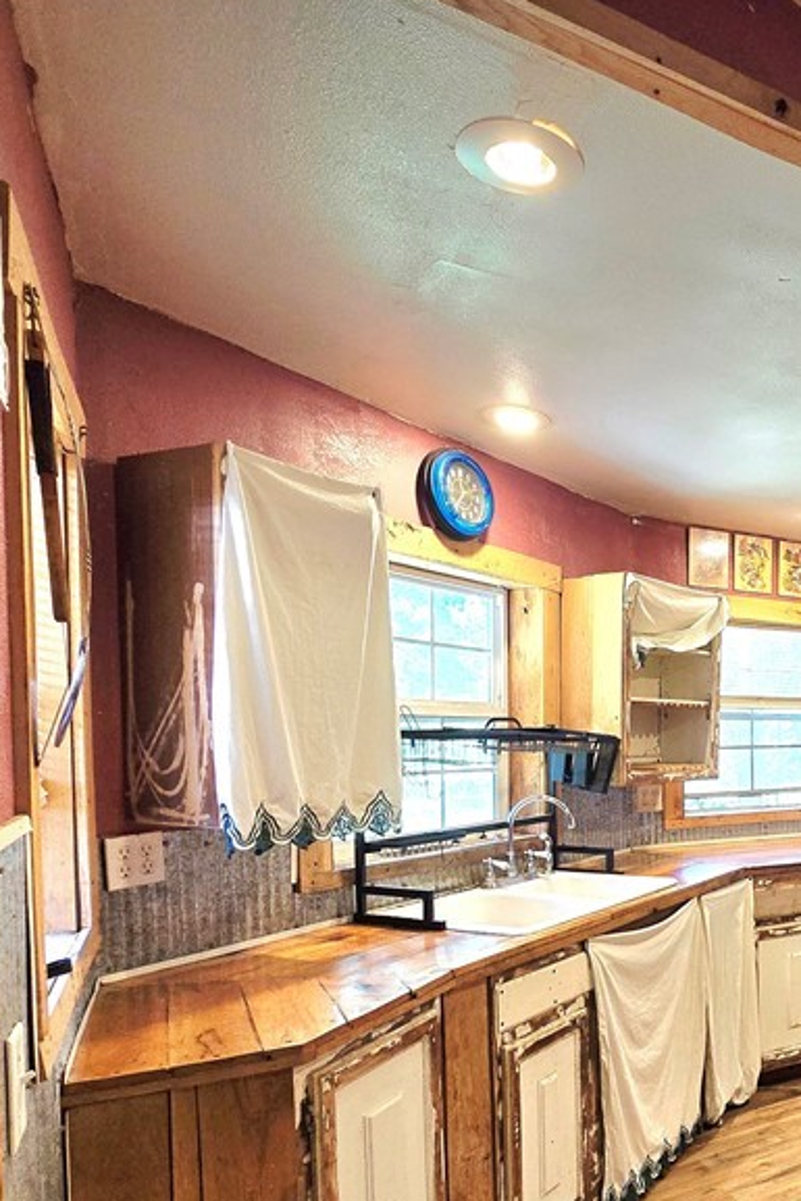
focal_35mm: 24
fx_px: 800
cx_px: 791
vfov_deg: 72.0
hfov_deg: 45.4
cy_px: 781
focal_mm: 2.2
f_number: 2.2
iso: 250
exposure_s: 1/60.2
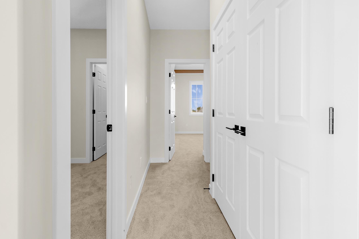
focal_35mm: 17
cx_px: 183
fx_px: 169
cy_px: 116
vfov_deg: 70.4
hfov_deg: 93.3
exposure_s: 1/80
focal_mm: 10
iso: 250
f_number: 8
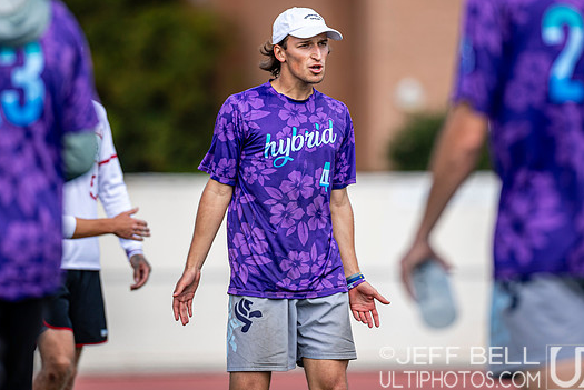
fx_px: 6949
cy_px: 136
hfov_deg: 4.8
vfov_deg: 3.2
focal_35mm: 428
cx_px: 309
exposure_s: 1/1000
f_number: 3.2
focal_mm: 300
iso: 100
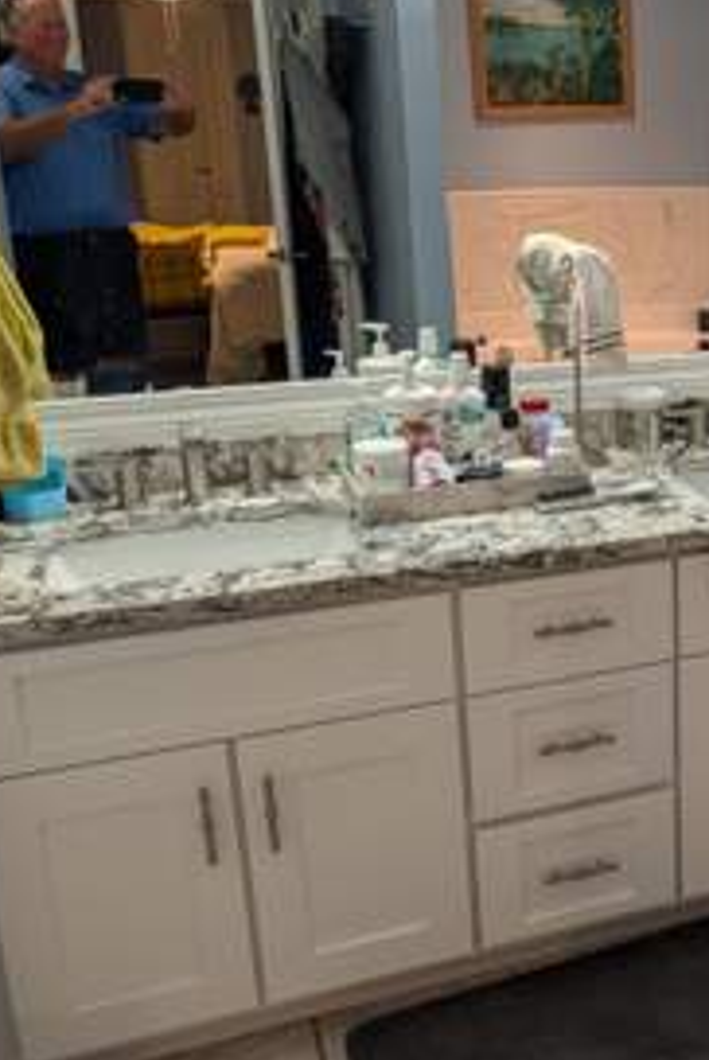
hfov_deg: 28.2
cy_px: 491
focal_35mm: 44
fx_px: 1296
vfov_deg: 44.4
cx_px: 752
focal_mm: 6.9
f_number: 1.68
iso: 66
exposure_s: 1/60
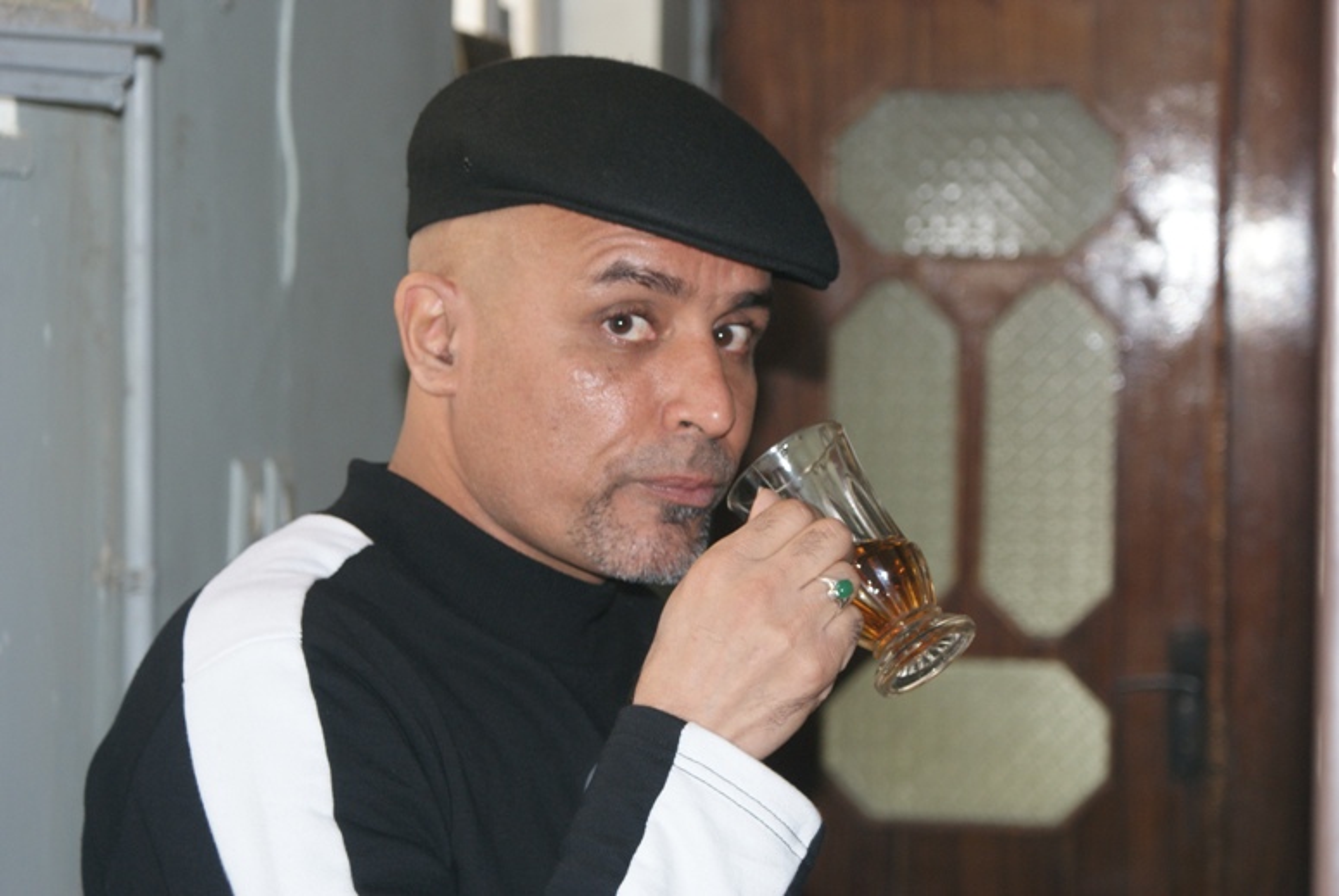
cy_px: 448
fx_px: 3911
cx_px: 670
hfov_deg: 19.4
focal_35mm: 105
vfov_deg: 13.1
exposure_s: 1/125
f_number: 5.6
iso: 400
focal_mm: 70
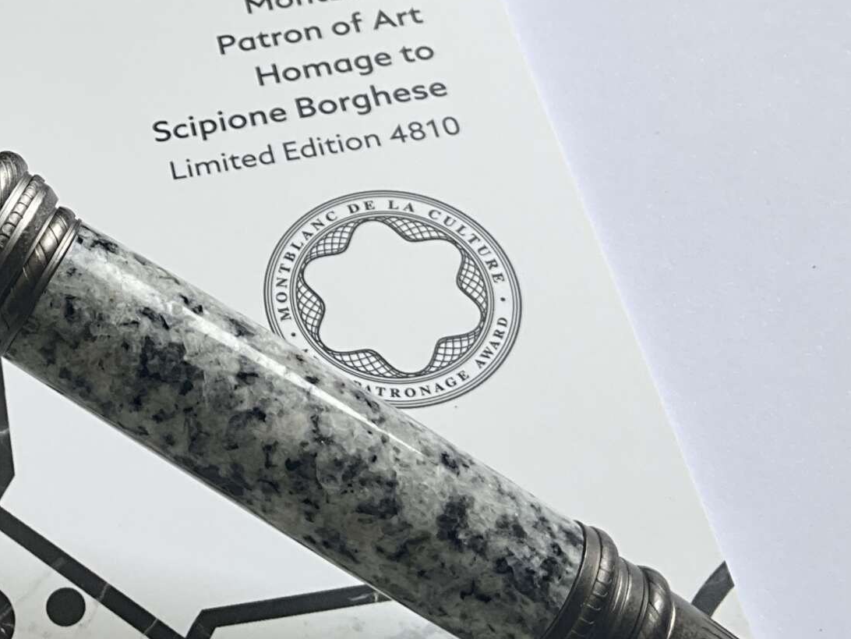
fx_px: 1672
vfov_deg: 21.3
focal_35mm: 68
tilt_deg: -52.5
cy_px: 102
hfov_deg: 27.2
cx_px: 35
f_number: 1.8
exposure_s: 1/122
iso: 20
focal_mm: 3
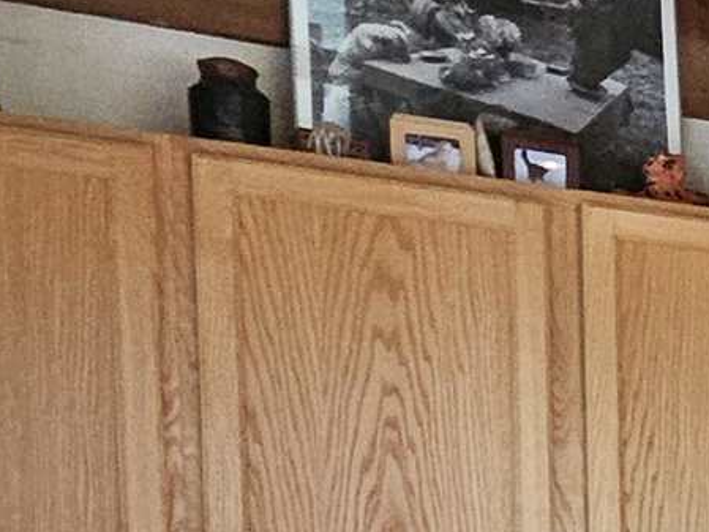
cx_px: 1679
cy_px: 772
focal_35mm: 89
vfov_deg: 15.5
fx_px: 1823
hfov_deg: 14.6
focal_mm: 1.74
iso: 250
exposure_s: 1/60
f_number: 2.2
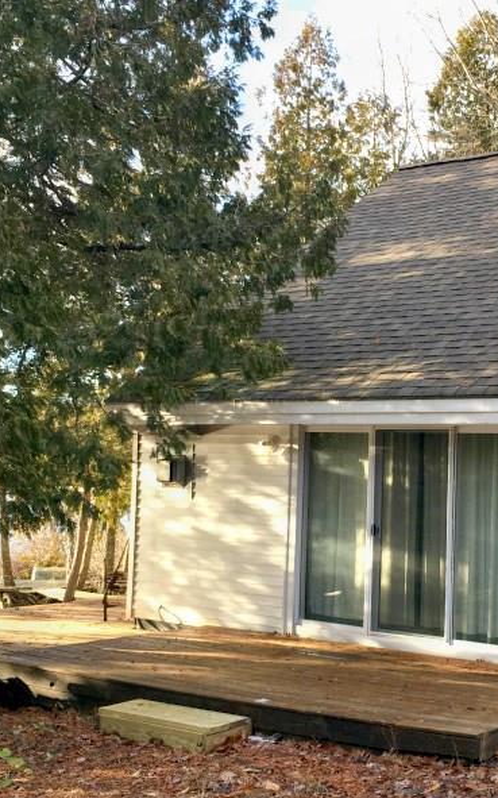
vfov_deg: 38.9
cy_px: 420
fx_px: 1130
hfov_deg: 24.4
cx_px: 408
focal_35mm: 52
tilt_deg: +1.6
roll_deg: -1.8
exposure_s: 1/187
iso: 25
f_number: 2.2
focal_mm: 4.15
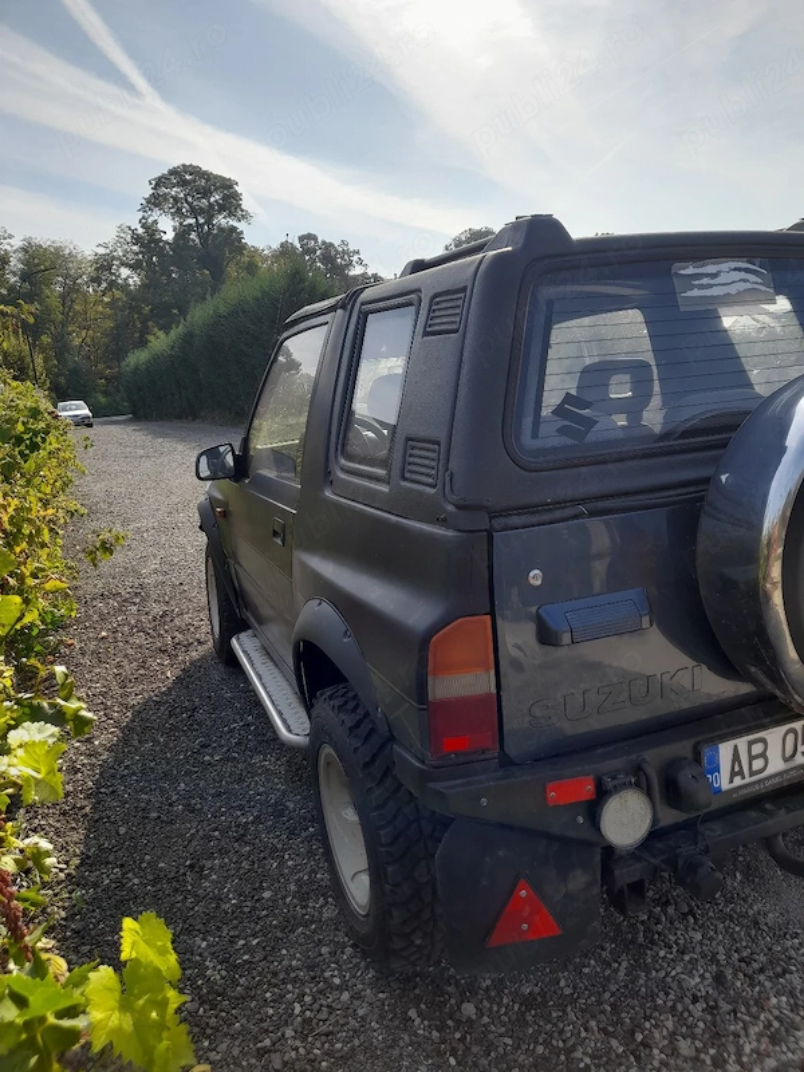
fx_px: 774
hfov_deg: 54.9
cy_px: 536
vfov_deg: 69.4
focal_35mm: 25
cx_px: 402
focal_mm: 4.6
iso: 20
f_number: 2
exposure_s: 1/435
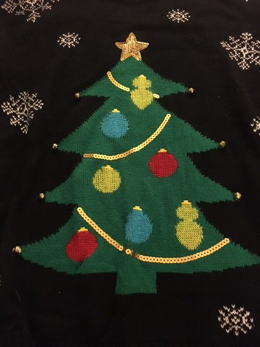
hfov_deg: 48.2
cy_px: 174
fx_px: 290
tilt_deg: -71.4
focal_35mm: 29
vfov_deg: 61.7
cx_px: 130
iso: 320
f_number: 2.2
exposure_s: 1/15
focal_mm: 4.15
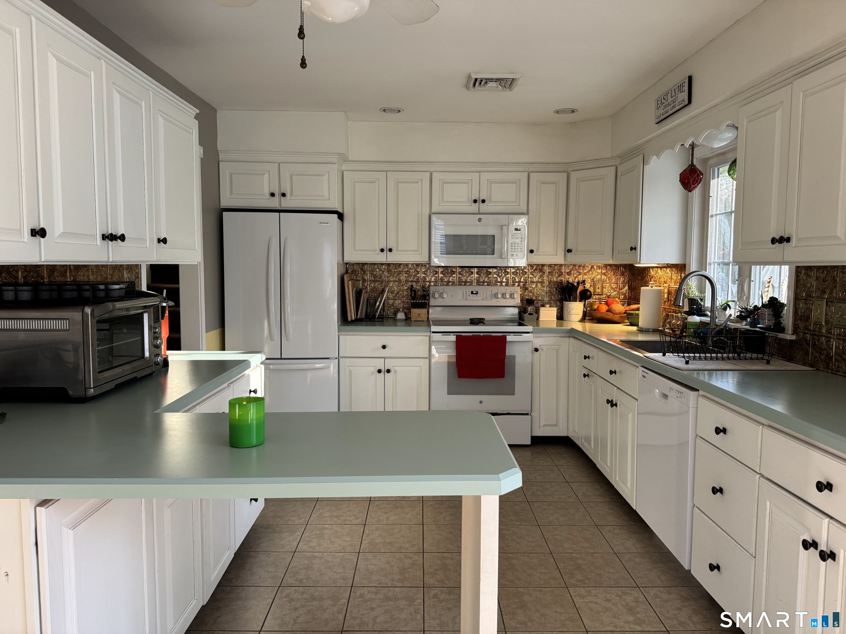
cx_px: 423
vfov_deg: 56.8
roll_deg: -0.2
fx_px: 587
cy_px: 317
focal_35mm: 24
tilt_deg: -4.6
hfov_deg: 71.6
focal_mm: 6.76
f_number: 1.78
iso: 200
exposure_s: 1/121
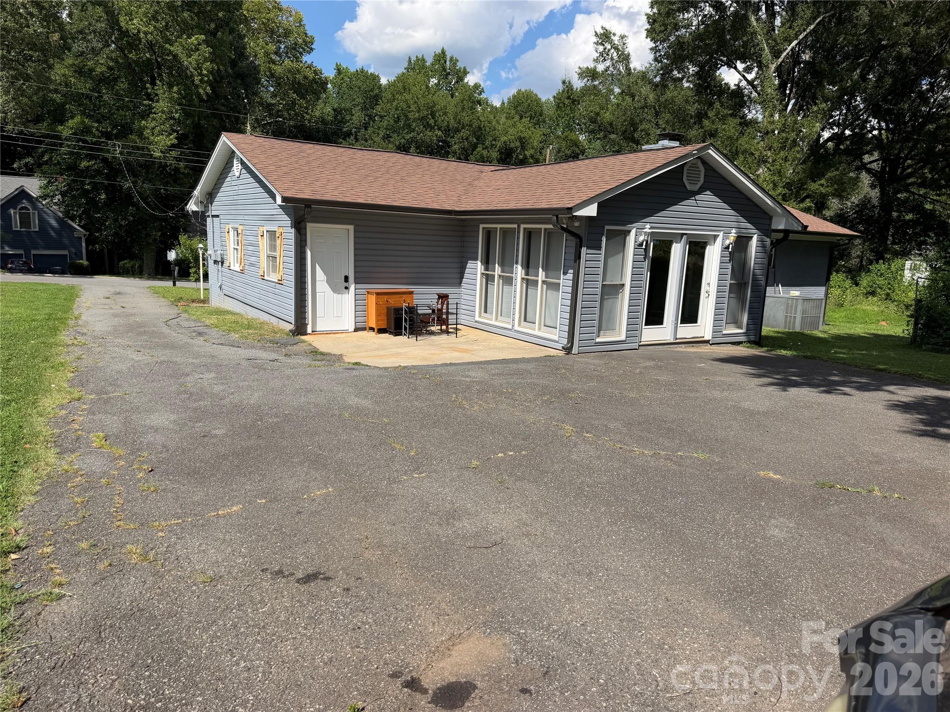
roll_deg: -1.3
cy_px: 356
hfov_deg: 71.6
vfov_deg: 56.8
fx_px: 659
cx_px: 475
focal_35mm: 24
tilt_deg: -9.5
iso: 80
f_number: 1.78
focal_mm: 6.76
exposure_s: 1/4673
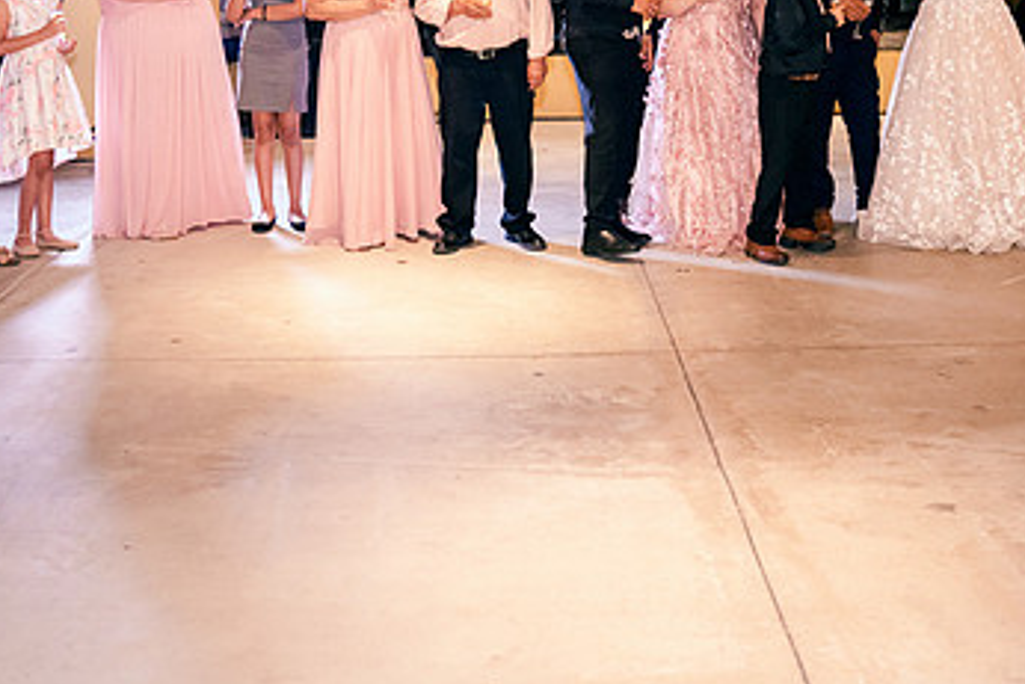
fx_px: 1339
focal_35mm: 47
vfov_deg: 28.2
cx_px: 533
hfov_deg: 41.9
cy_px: 152
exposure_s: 1/200
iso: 3200
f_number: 2.8
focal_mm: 28
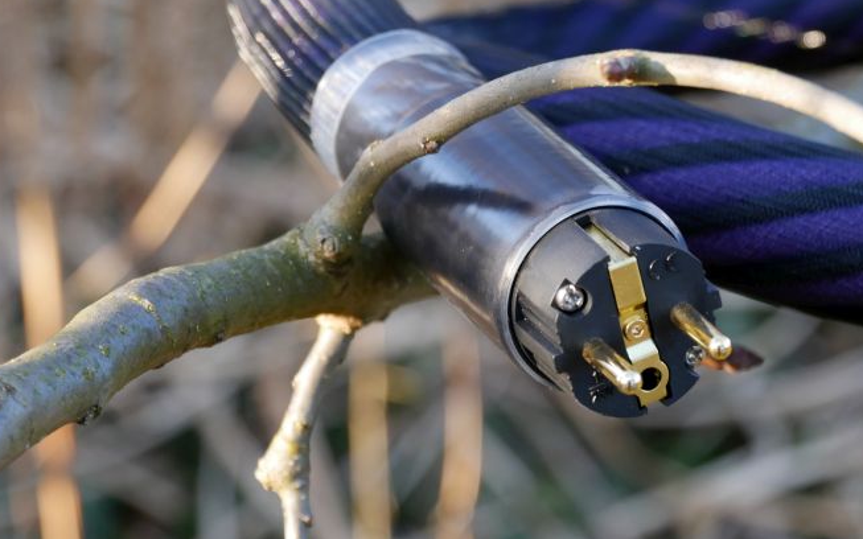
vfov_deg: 9.2
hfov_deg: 14.6
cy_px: 191
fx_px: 3363
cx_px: 510
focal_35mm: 143
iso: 640
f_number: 5.1
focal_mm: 55
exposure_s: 1/125
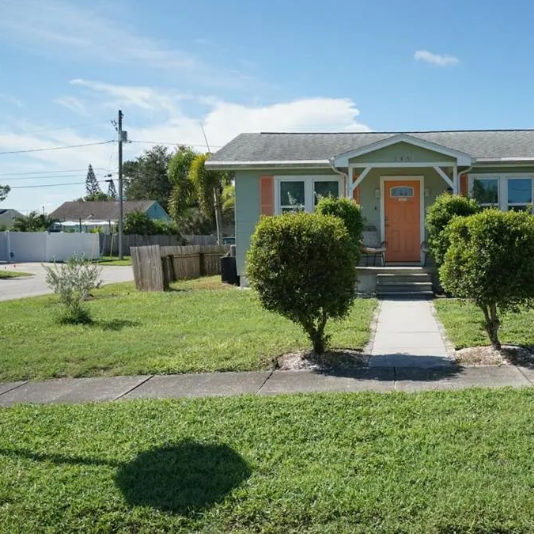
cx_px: 401
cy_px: 264
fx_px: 698
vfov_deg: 41.9
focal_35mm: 40
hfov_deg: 40.7
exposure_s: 1/5000
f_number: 7.1
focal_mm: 31
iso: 1600
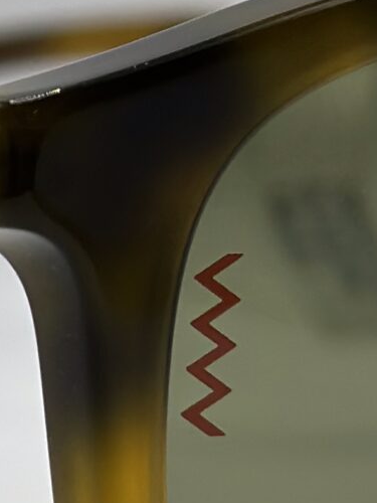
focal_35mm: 246
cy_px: 115
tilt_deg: -11.1
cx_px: -146
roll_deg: -0.1
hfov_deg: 6.0
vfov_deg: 8.0
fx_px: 3572
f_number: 1.78
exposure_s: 1/571
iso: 80
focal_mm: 6.86
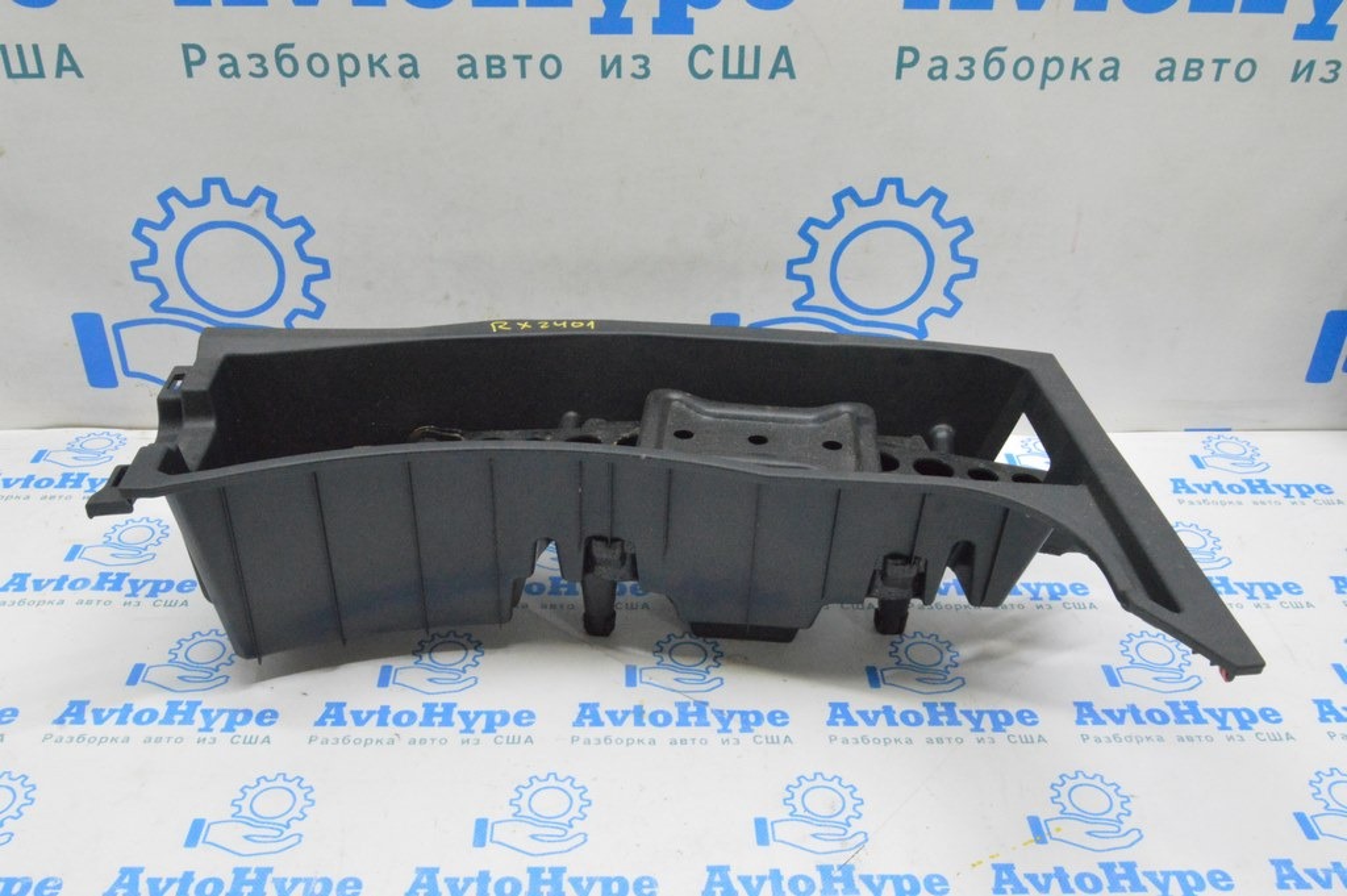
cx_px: 674
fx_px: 1290
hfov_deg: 55.1
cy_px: 448
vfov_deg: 38.3
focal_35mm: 34
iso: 6400
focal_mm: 23
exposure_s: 1/20
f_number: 20
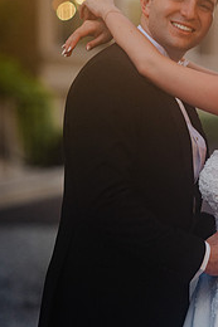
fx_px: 1337
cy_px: 158
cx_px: 176
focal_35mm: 147
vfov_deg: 14.0
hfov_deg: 9.3
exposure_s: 1/80
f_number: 1.8
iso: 500
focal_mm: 85
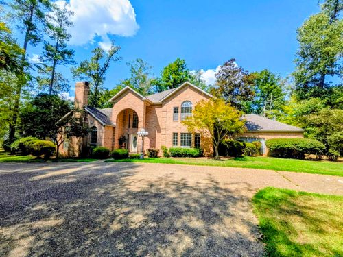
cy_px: 128
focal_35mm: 14
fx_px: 139
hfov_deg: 102.1
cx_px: 172
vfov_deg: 85.7
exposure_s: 1/2188
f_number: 2.2
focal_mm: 1.85
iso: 49
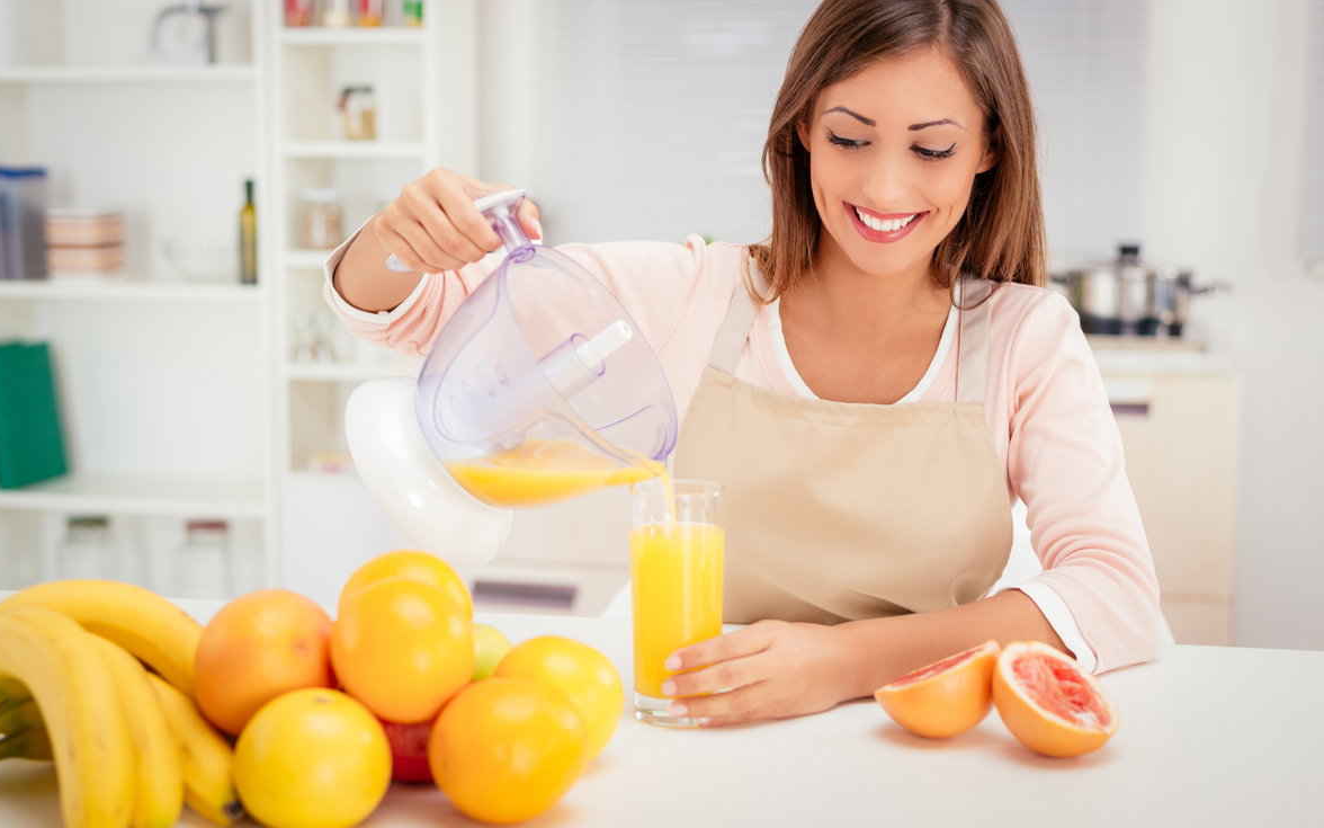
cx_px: 669
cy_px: 395
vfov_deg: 24.9
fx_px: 1876
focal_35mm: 52
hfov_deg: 38.9
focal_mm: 50
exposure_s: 1/125
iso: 100
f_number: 2.8
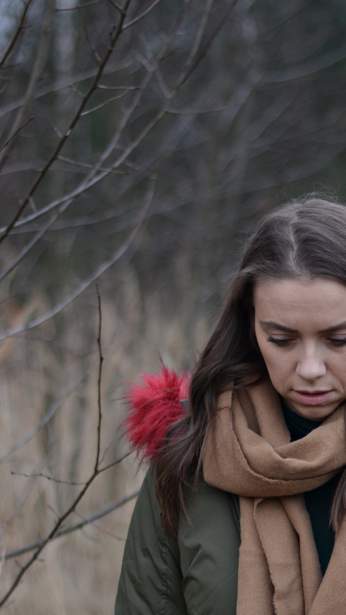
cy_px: 547
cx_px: 291
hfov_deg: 8.5
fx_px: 2315
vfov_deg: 15.0
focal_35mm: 142
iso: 125
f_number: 1.8
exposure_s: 1/200
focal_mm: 50
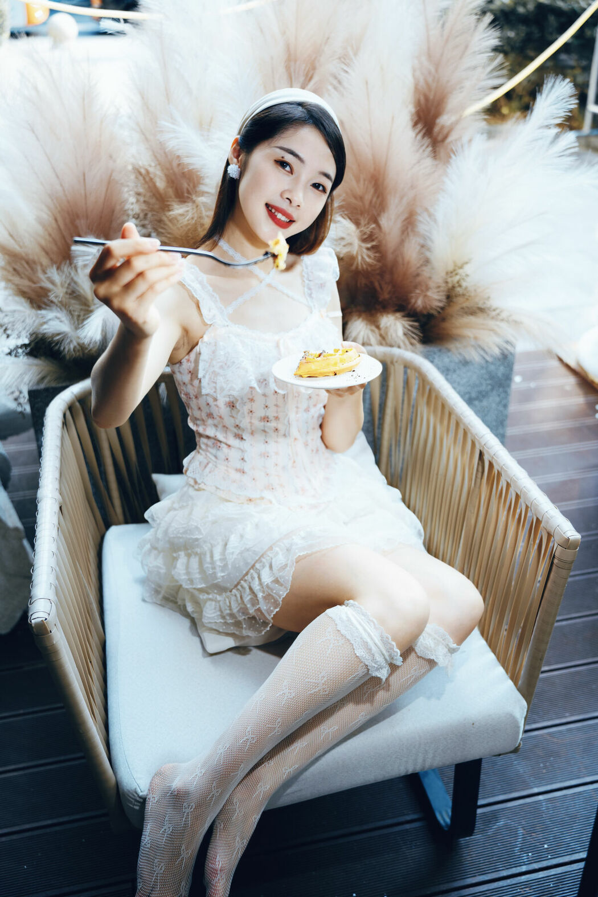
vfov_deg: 54.4
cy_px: 448
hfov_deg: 37.9
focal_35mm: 35
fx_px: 872
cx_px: 299
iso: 100
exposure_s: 1/250
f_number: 2.8
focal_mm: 35
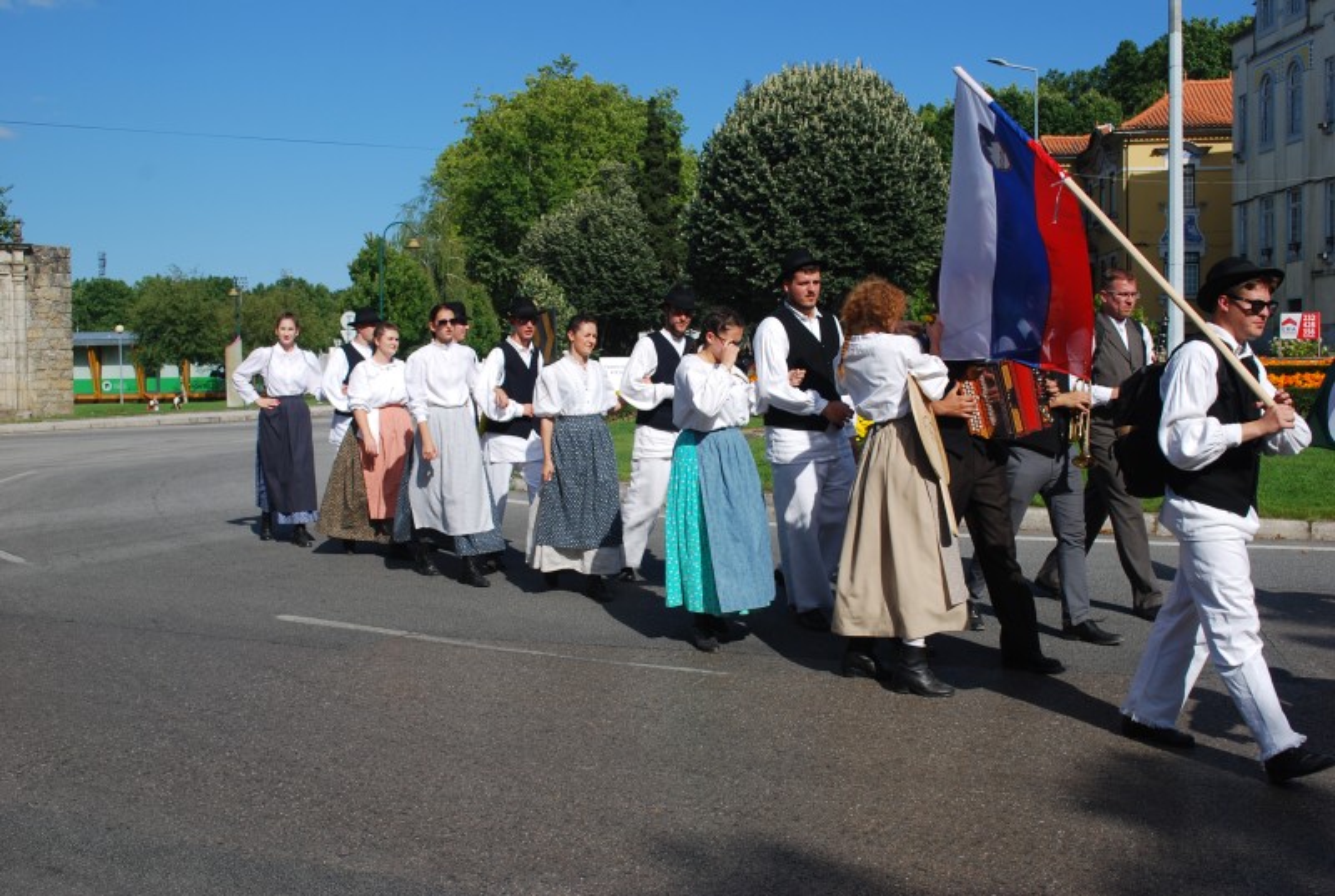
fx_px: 1449
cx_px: 668
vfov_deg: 34.4
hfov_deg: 49.5
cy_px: 448
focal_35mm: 39
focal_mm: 26
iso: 100
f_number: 8
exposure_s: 1/250
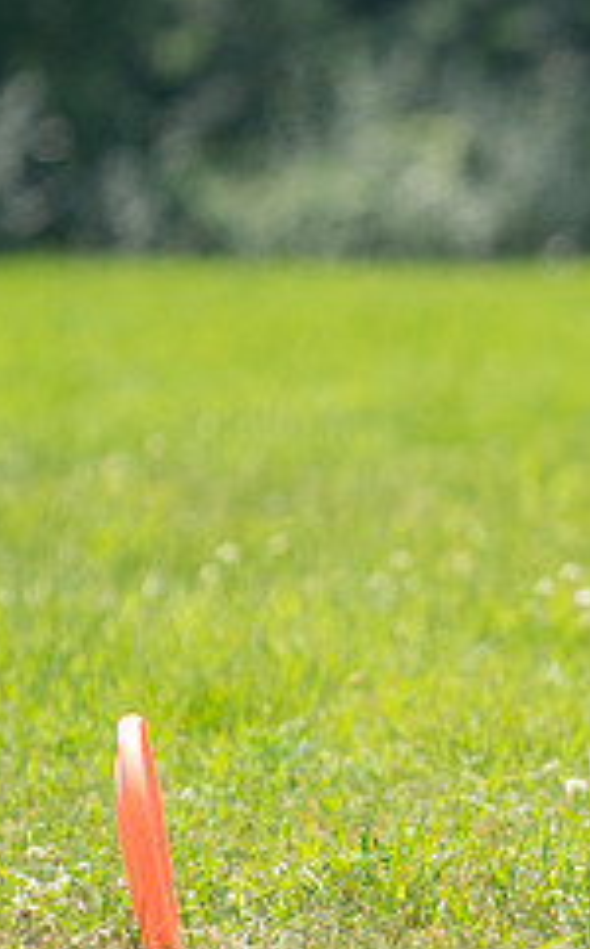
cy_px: 627
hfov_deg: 1.8
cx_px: 1025
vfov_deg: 2.8
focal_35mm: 742
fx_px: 19147
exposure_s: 1/4000
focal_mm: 289
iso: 1250
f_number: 5.6
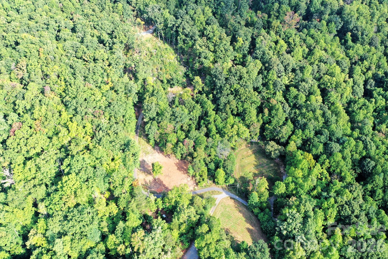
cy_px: 130
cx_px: 194
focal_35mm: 28
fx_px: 302
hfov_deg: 65.5
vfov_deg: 46.4
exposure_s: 1/100
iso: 100
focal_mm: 10.26
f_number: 5.6
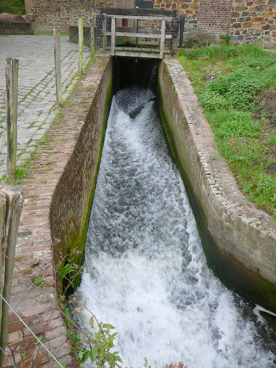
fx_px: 372
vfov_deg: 52.6
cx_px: 138
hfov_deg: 40.7
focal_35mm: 35
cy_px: 184
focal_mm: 5.2
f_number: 2.8
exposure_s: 1/160
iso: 80
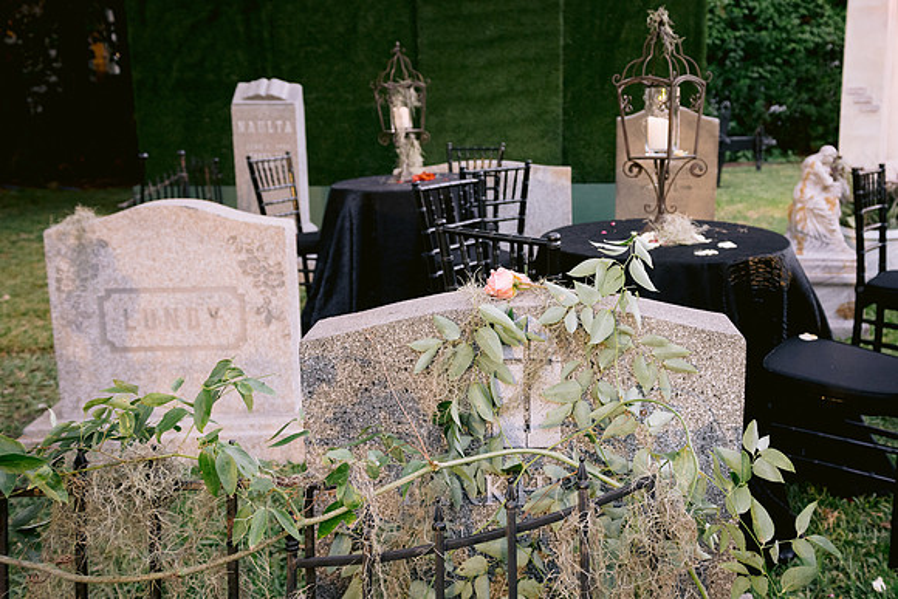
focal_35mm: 35
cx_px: 526
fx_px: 870
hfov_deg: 54.3
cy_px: 238
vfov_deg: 37.9
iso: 800
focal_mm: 28
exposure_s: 1/40
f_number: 4
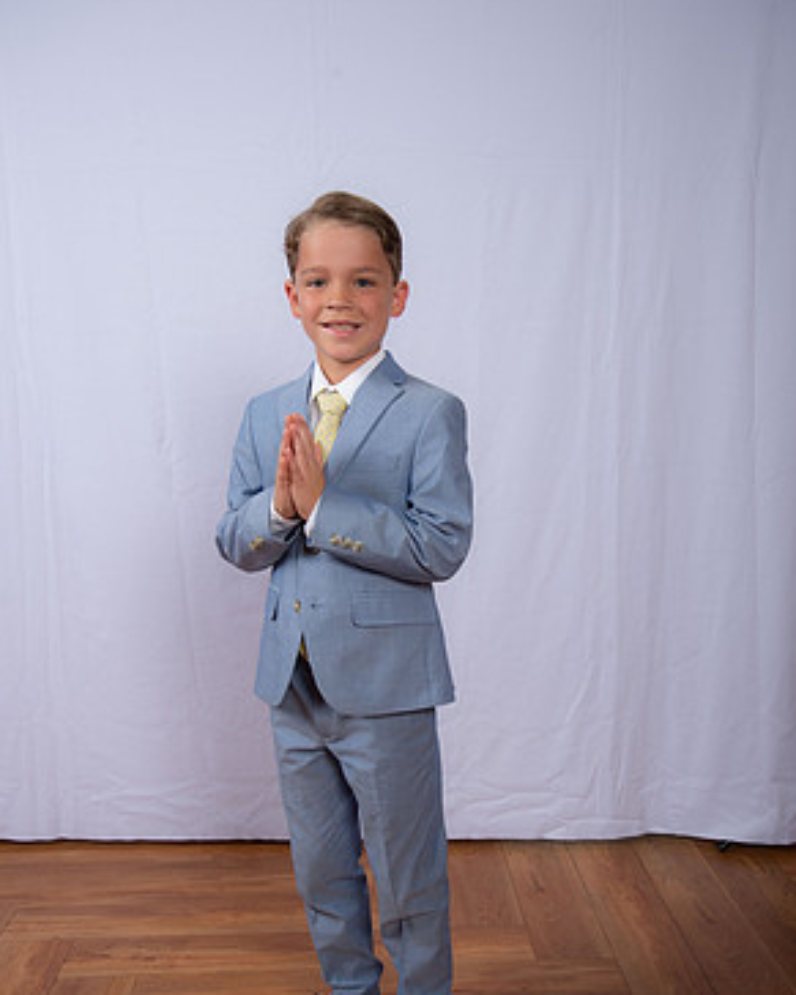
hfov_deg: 34.1
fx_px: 1296
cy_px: 596
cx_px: 406
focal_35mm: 44
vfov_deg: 41.8
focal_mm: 38
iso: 250
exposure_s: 1/160
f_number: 8
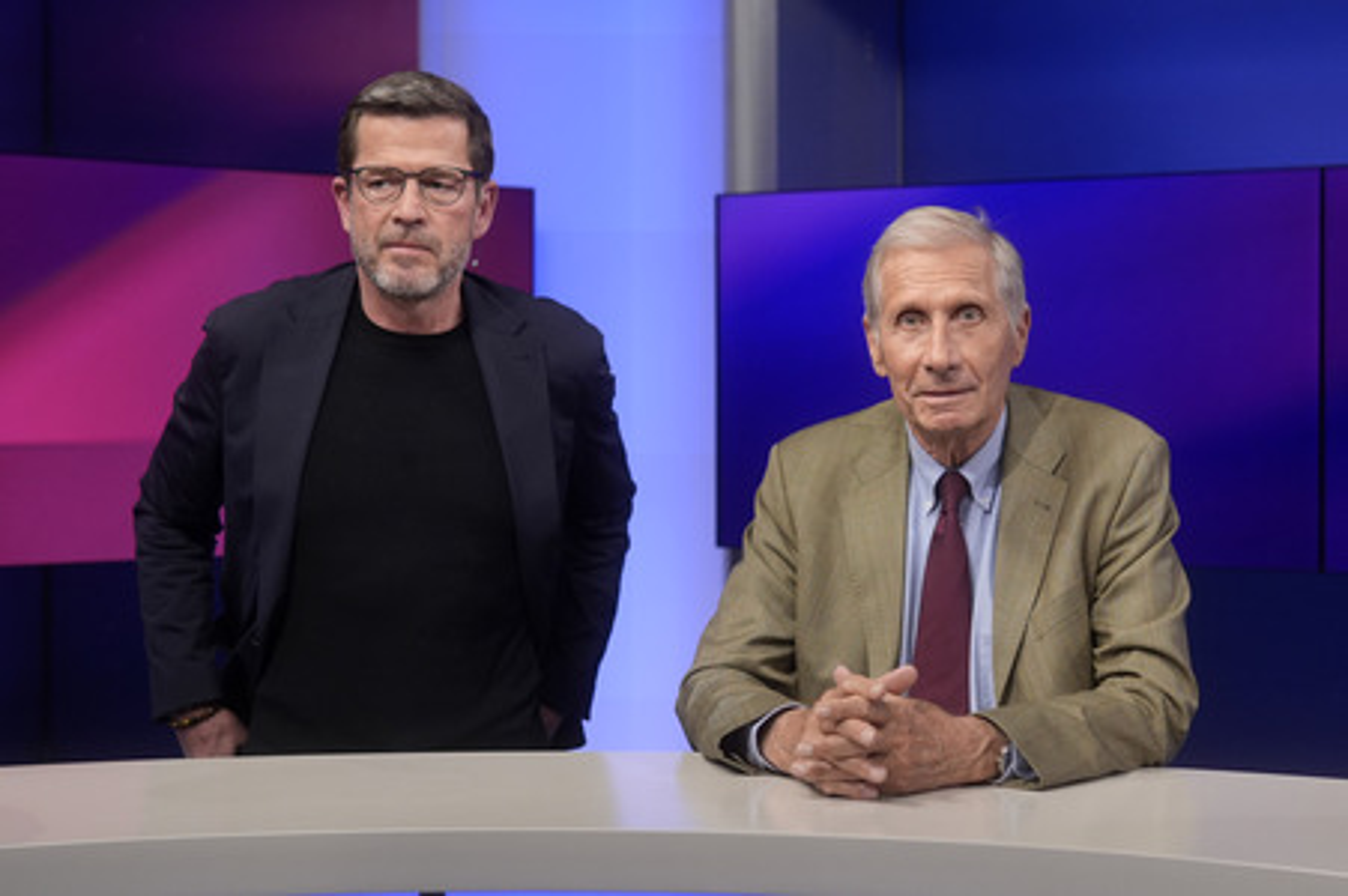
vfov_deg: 29.8
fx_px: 1684
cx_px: 674
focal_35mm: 45
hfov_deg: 43.6
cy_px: 448
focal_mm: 30
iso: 640
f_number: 2.2
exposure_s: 1/250
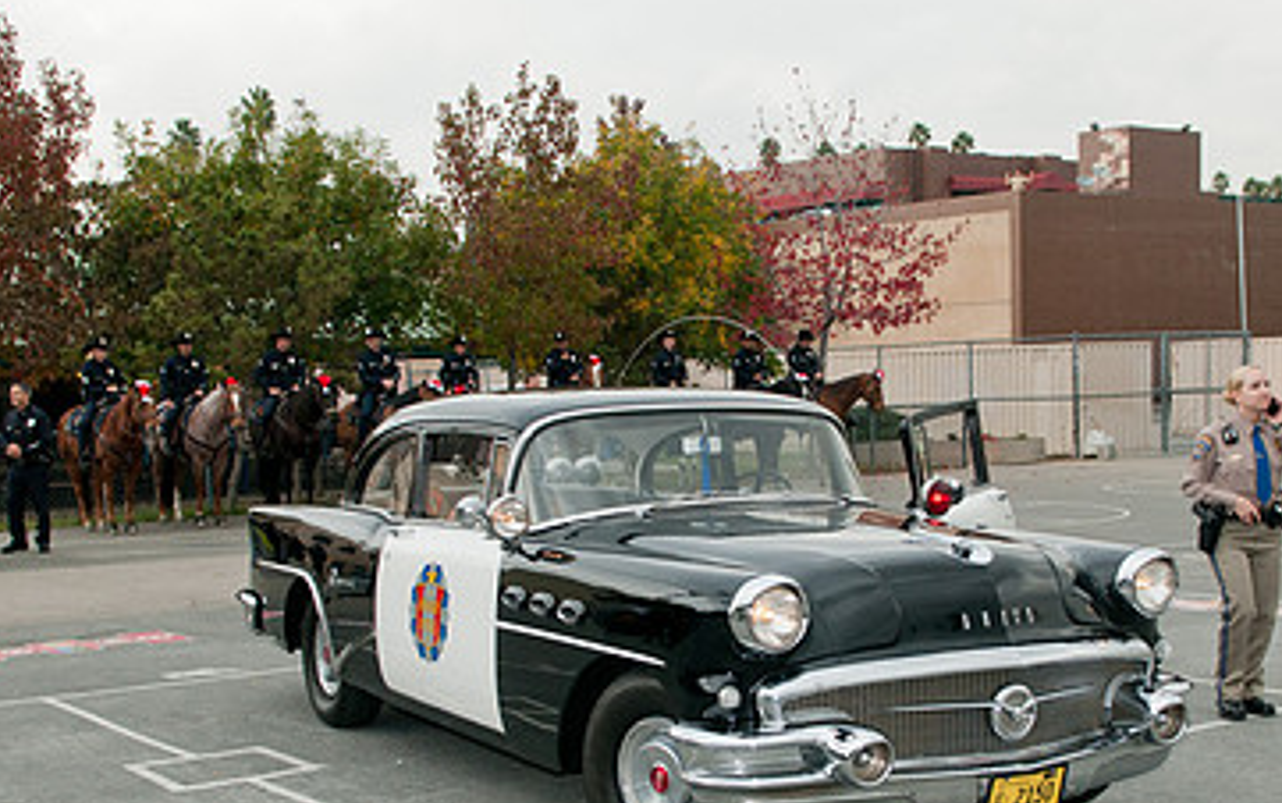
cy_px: 517
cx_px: 703
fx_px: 1713
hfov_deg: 41.0
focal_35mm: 49
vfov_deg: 26.3
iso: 200
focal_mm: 20
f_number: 5
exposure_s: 1/640
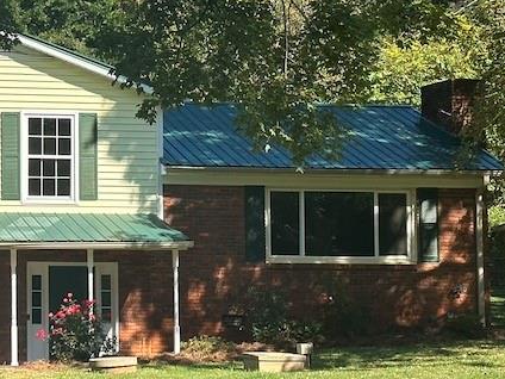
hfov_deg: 16.6
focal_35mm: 116
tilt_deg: +3.7
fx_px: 1692
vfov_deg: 12.8
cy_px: 150
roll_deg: -0.1
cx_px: -20
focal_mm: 6.86
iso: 64
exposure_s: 1/2114
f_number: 1.78
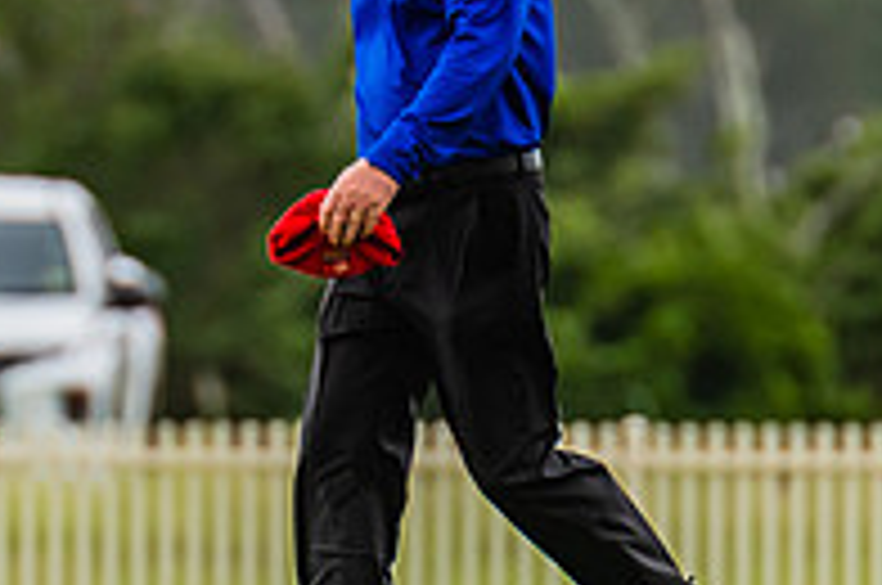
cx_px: -346
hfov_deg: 1.1
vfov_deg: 0.8
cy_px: 164
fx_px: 44101
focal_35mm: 1803
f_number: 7.1
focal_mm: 600
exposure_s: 1/1250
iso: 800
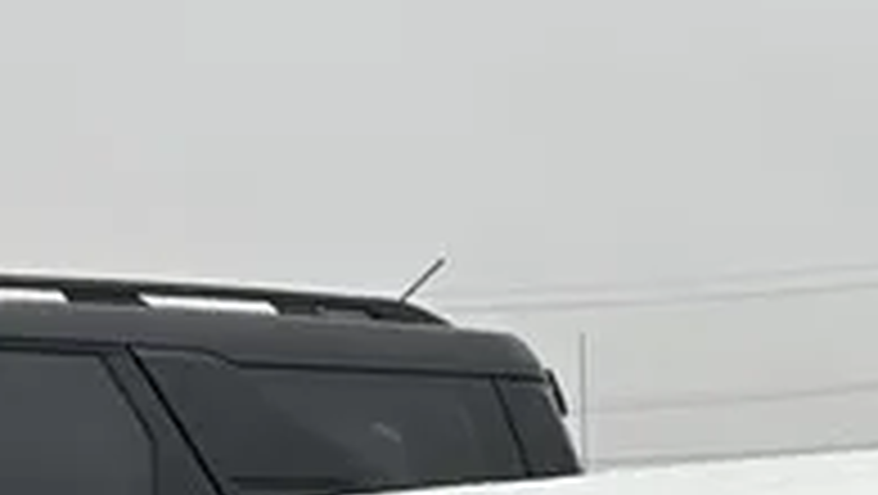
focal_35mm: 137
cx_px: 1625
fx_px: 3192
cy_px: 927
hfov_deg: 13.8
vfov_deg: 8.5
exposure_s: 1/773
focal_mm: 6.86
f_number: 1.78
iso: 80
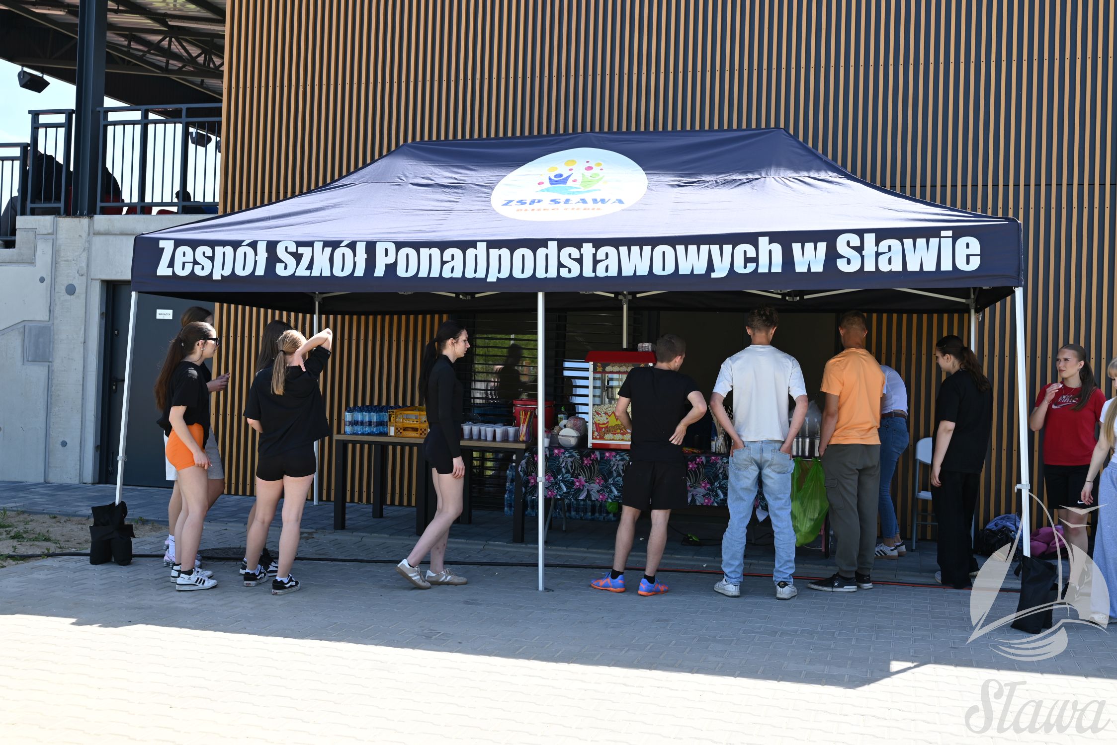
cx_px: 558
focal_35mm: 40
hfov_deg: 48.4
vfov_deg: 33.4
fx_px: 1242
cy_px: 372
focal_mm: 40
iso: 180
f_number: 5.6
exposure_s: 1/250
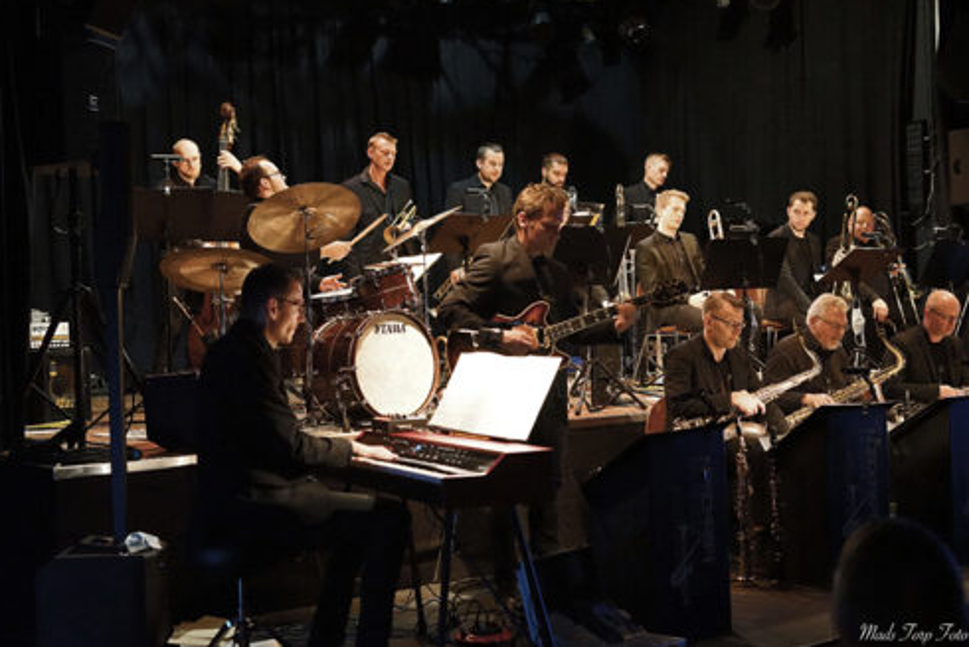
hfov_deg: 38.9
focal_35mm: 51
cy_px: 322
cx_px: 483
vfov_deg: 26.5
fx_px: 1373
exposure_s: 1/60
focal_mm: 50
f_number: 3.5
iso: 6400
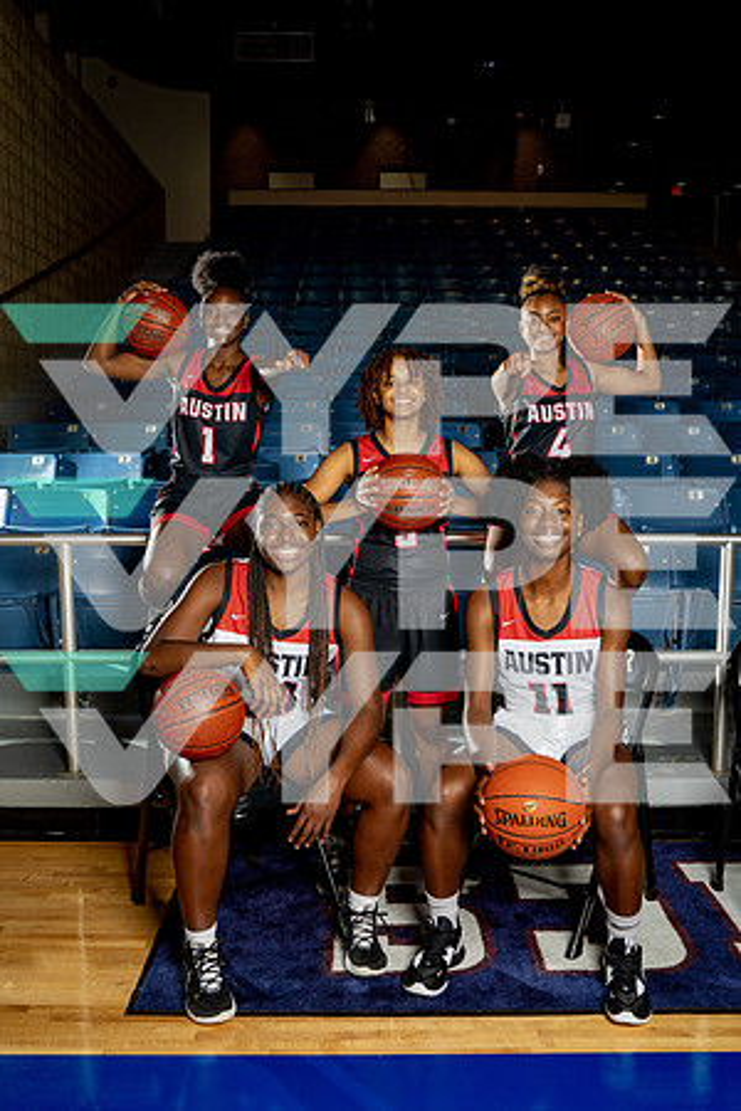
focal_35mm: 35
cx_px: 370
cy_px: 556
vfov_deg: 54.4
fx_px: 1081
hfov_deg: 37.9
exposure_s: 1/250
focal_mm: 35
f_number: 6.3
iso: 320
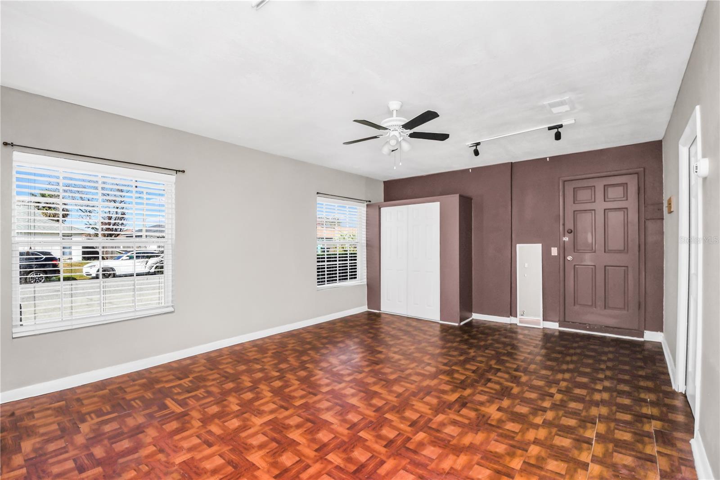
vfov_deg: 77.3
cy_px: 240
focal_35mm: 15
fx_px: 300
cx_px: 360
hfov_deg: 100.4
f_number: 7.1
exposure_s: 1/100
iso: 100
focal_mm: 10
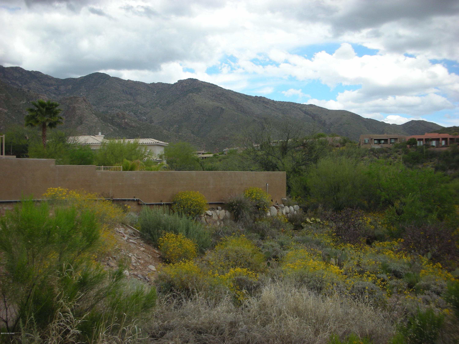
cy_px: 172
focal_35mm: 35
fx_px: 464
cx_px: 230
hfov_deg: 52.6
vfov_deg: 40.7
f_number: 3
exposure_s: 1/478
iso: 50
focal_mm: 5.8
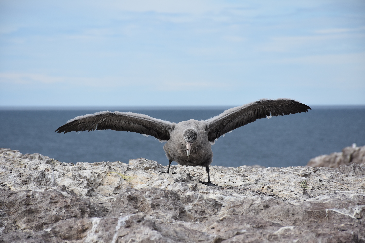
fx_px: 2129
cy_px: 122
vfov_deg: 6.5
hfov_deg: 9.8
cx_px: 182
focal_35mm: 210
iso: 320
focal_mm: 140
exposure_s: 1/1000
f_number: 8
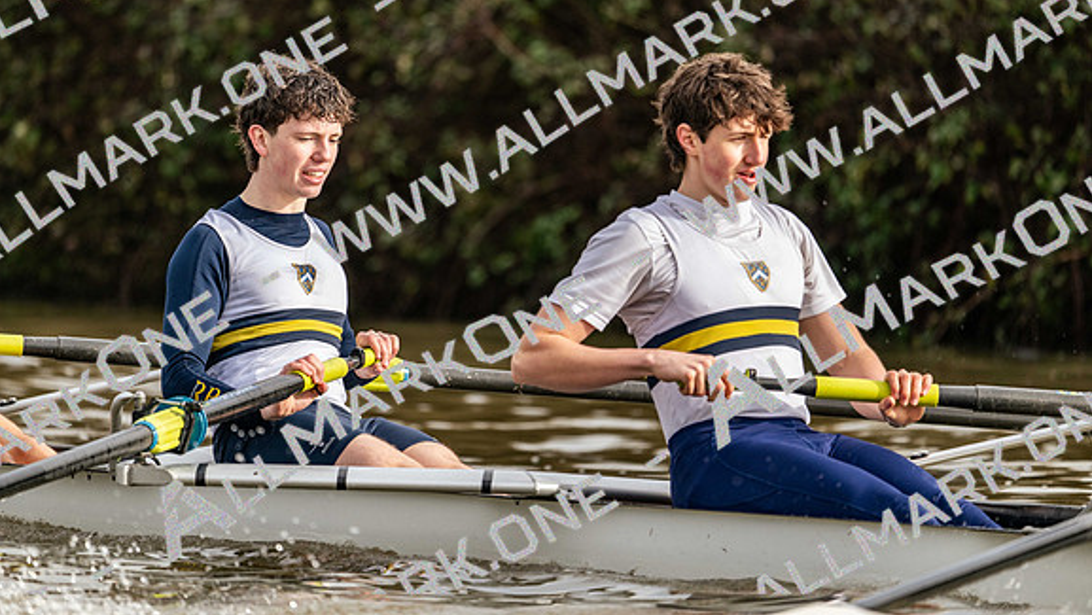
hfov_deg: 5.1
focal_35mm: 421
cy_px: 270
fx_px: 12194
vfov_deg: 2.9
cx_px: 545
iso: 450
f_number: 4.5
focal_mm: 400
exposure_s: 1/1600
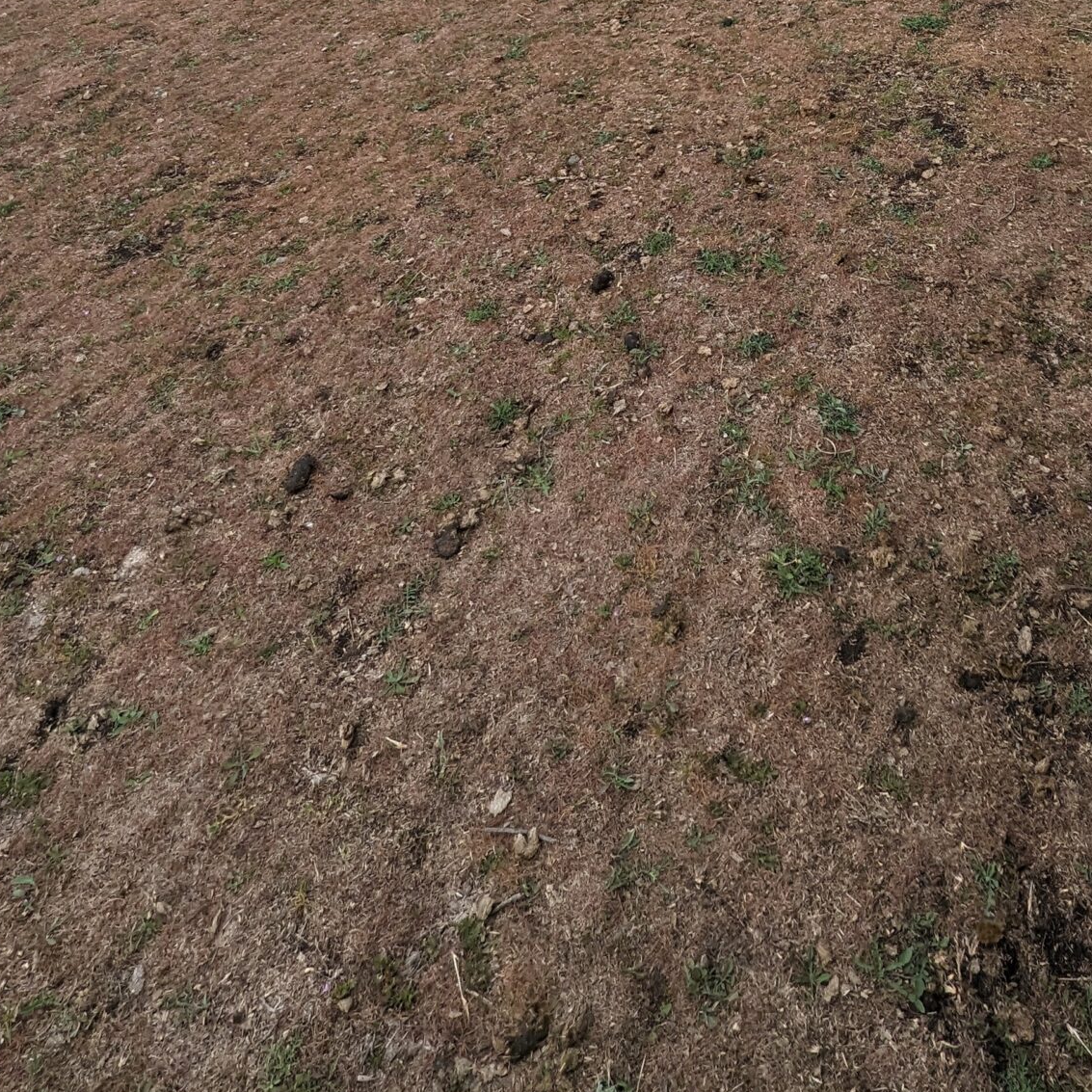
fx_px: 928
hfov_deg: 59.2
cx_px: 747
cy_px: -54
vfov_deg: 47.7
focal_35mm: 26
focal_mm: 1.95
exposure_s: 1/882
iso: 46
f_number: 2.2
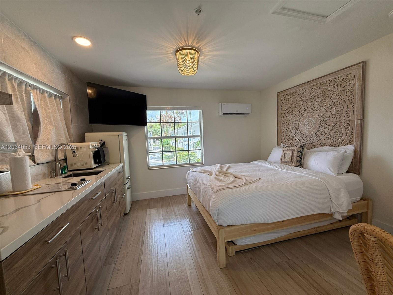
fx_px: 159
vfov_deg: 85.7
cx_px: 196
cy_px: 148
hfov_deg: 102.1
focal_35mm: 14
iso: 64
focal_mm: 2.22
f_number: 2.2
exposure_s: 1/124
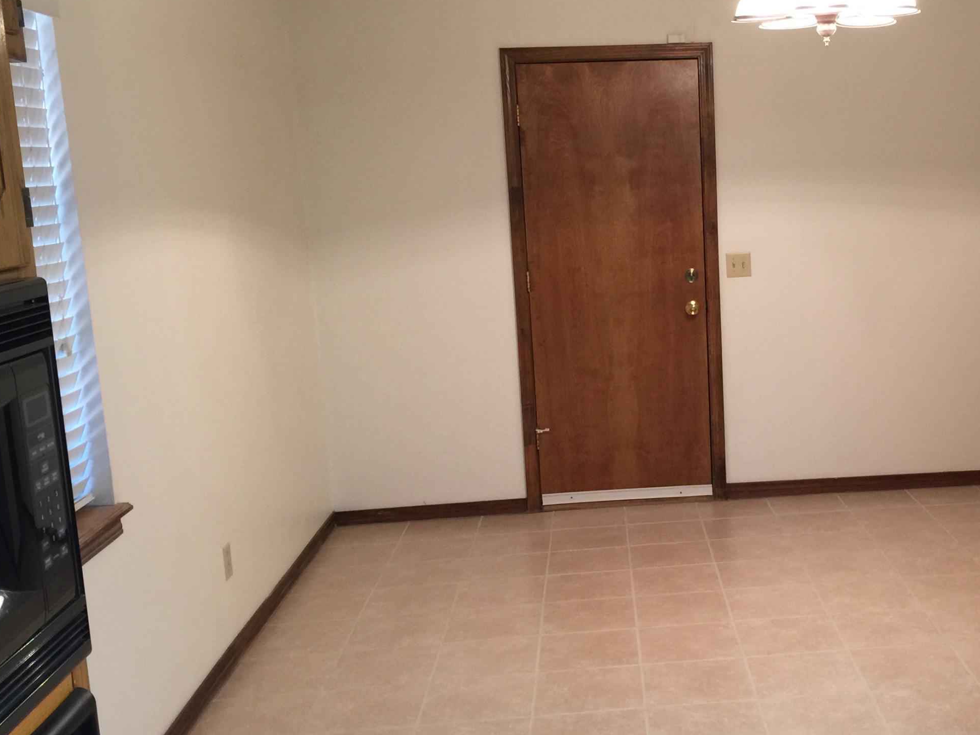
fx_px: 1274
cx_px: 705
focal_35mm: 45
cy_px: 401
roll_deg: +2.2
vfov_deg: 32.2
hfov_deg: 41.1
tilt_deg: -9.6
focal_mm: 4.15
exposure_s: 1/15
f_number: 2.2
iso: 50
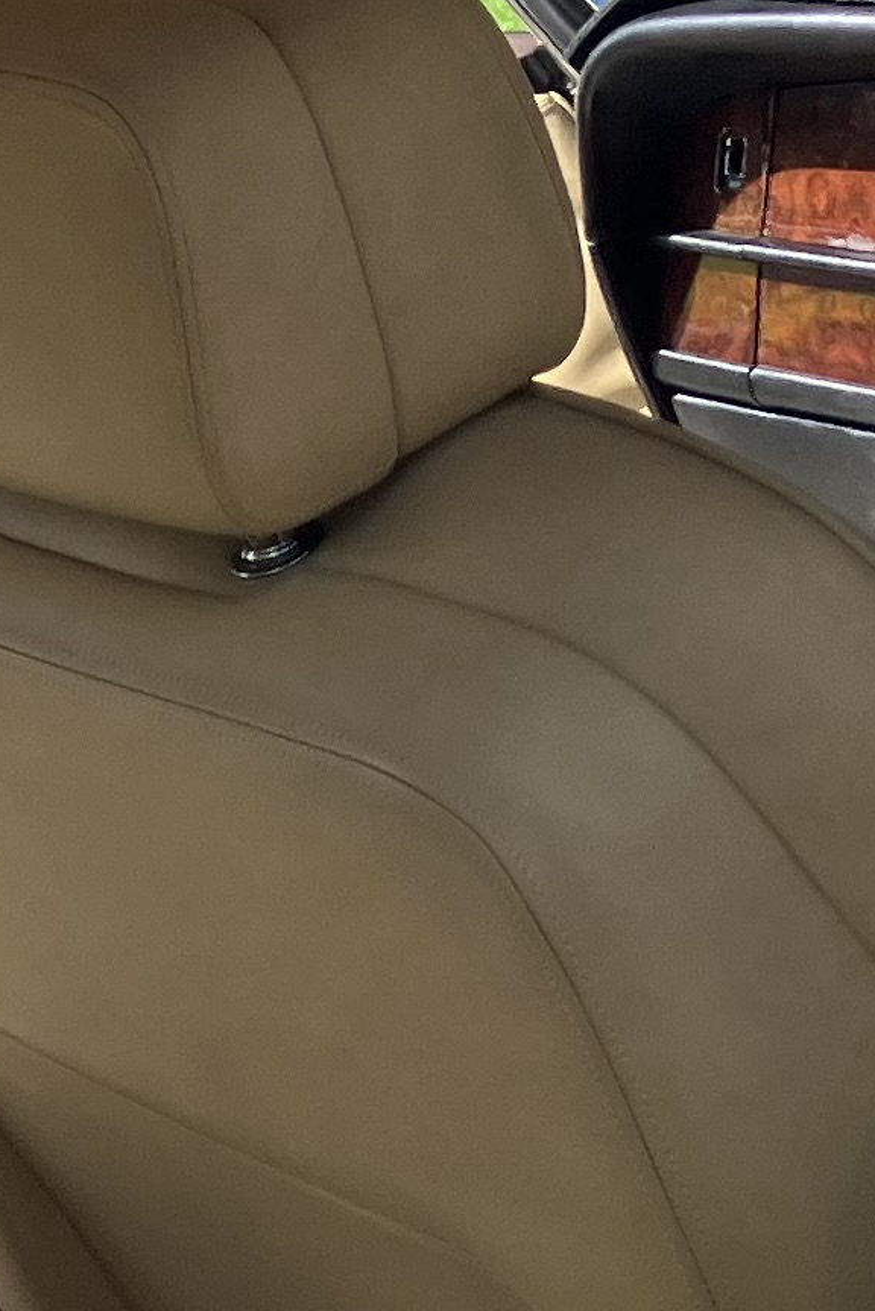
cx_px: -506
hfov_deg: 9.7
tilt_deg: -26.3
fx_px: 4954
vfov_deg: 14.2
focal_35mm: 136
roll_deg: +7.3
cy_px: 1882
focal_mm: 3.99
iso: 32
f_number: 1.8
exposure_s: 1/433
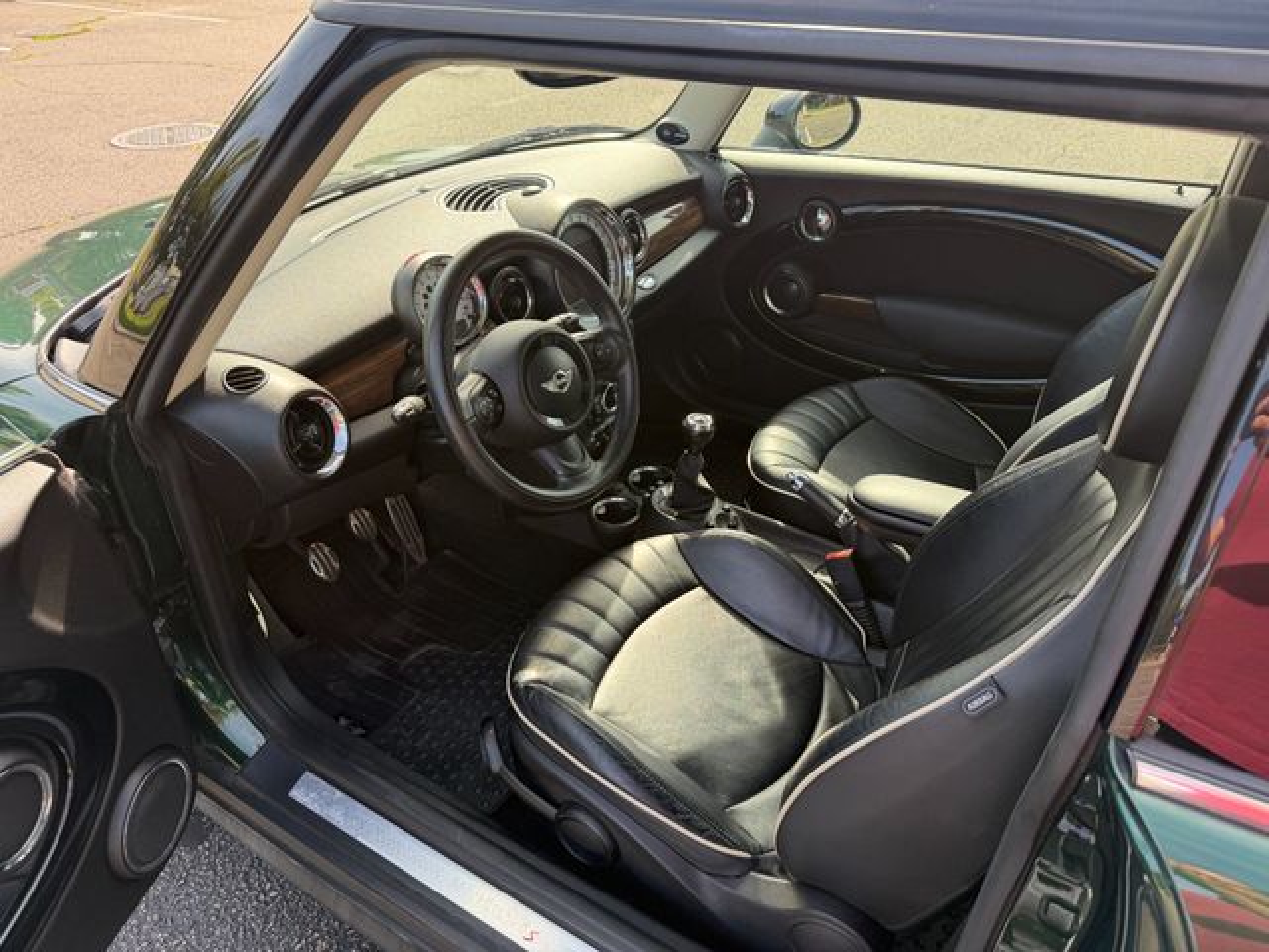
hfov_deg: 71.6
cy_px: 476
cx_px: 634
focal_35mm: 24
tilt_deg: -33.9
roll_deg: +0.5
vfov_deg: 56.8
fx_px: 880
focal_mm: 6.76
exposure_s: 1/514
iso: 100
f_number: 1.78
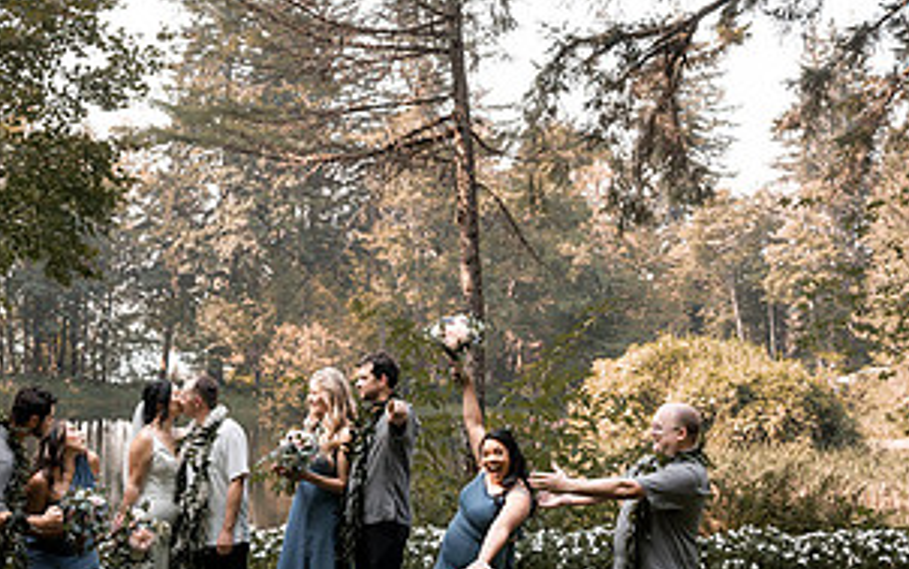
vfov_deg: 26.8
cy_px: 230
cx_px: 245
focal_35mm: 48
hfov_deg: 40.8
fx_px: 1190
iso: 320
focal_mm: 24
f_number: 2.8
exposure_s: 1/1000
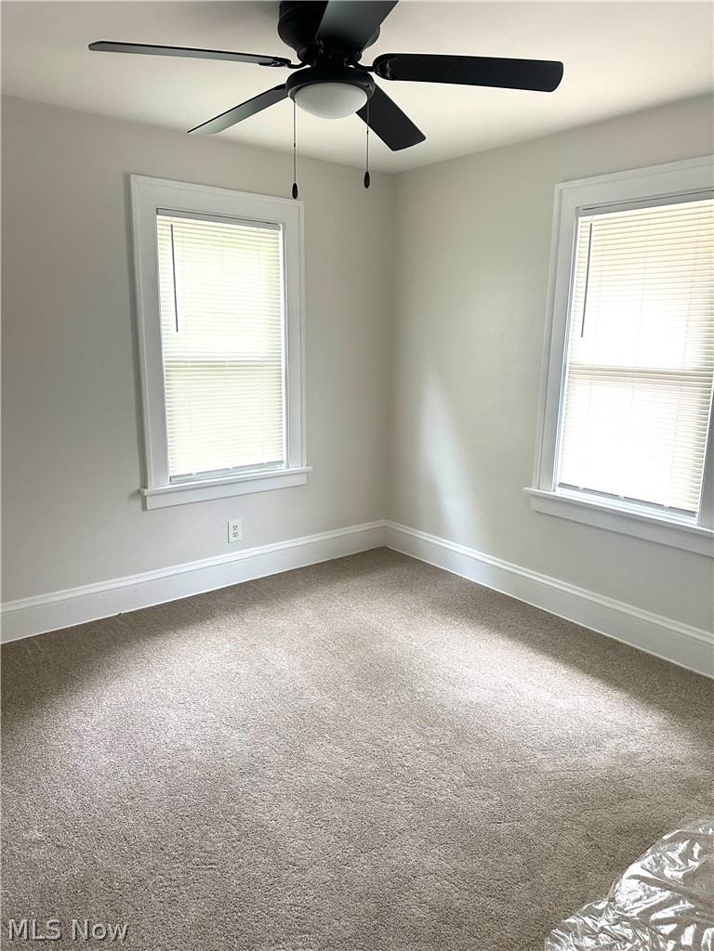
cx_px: 357
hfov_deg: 56.8
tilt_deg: -8.9
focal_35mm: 24
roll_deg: -1.7
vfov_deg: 71.6
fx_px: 660
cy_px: 476
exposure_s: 1/121
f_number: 1.78
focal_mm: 6.86
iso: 200
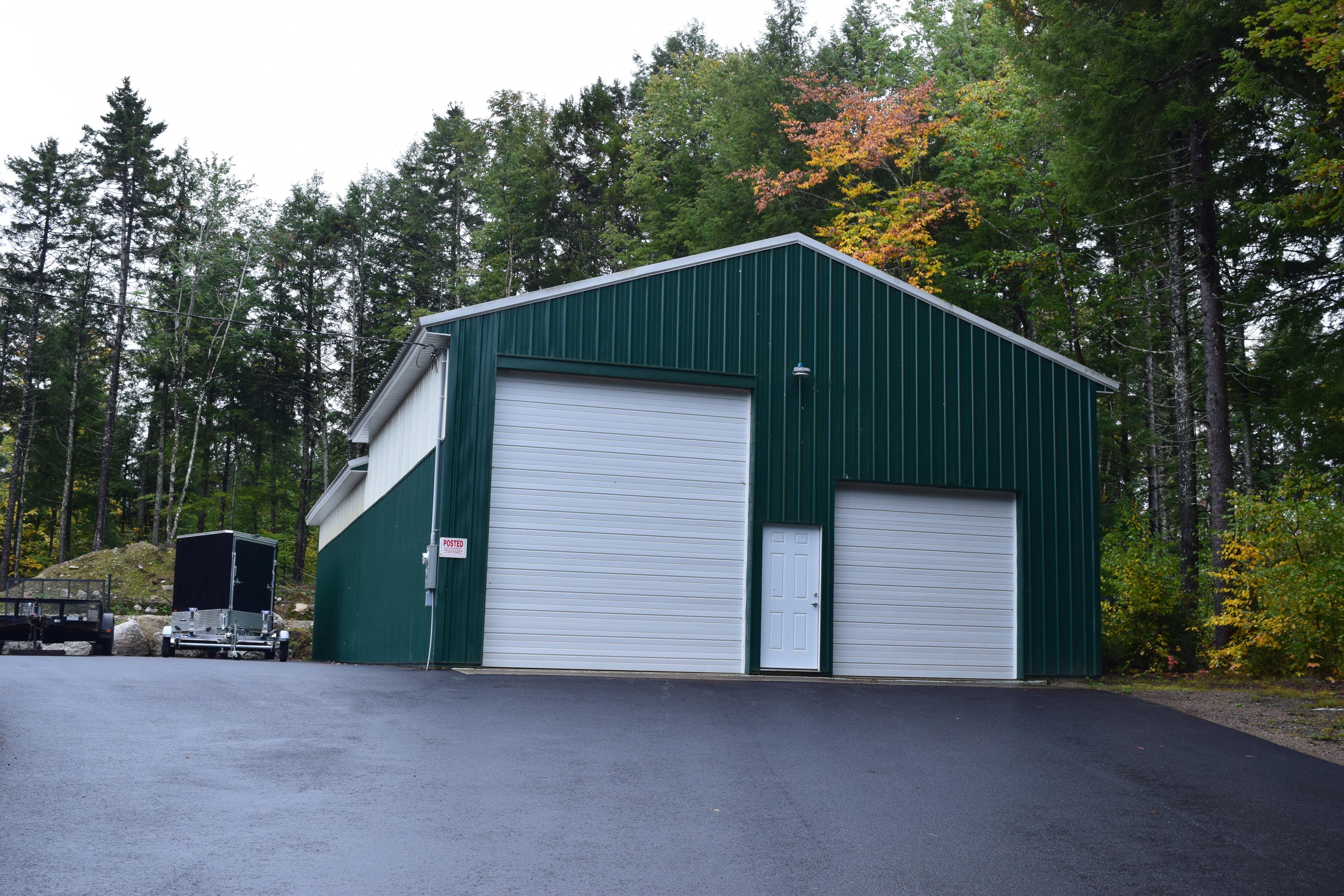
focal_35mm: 39
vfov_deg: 34.2
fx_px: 1456
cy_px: 448
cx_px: 672
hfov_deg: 49.6
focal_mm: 26
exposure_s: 1/320
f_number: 10
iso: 400
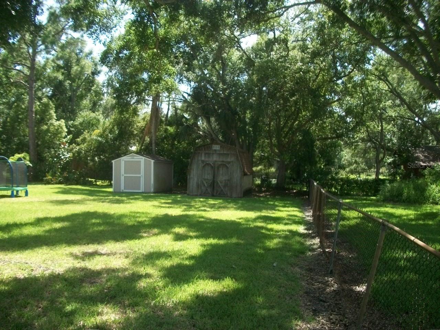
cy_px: 165
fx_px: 407
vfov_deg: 44.2
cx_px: 220
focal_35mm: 32
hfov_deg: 56.8
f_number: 2.9
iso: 80
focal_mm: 5.7
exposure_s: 1/320
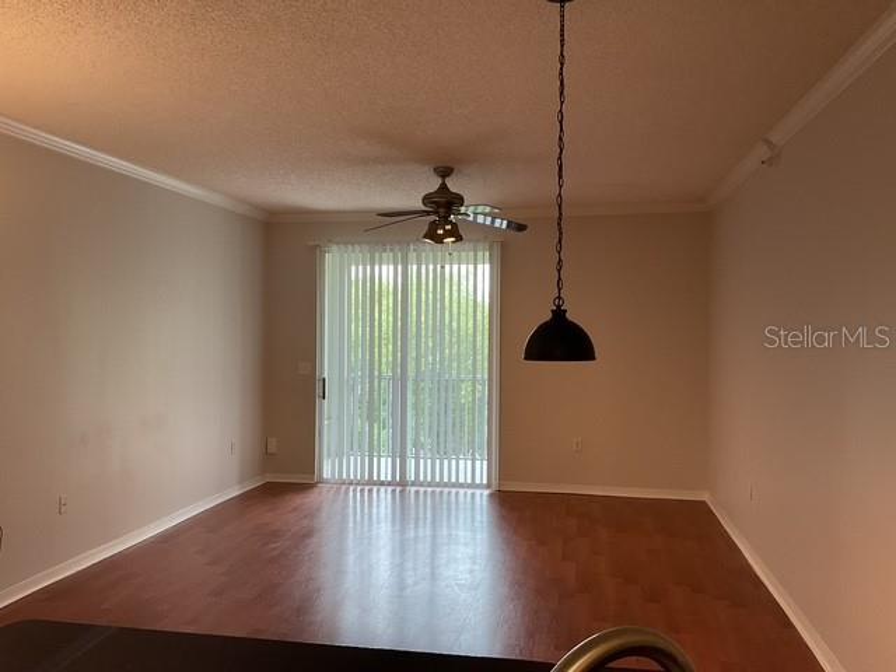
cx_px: 448
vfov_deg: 48.2
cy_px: 336
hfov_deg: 61.7
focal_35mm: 29
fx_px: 751
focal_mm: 3
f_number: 1.8
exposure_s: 1/60
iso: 80
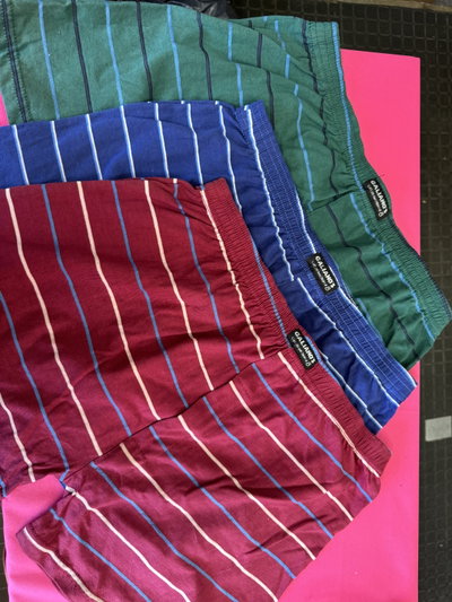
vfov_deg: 71.6
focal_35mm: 24
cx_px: 226
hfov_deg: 56.8
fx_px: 418
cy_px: 301
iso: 250
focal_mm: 6.76
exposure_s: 1/50
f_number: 1.78
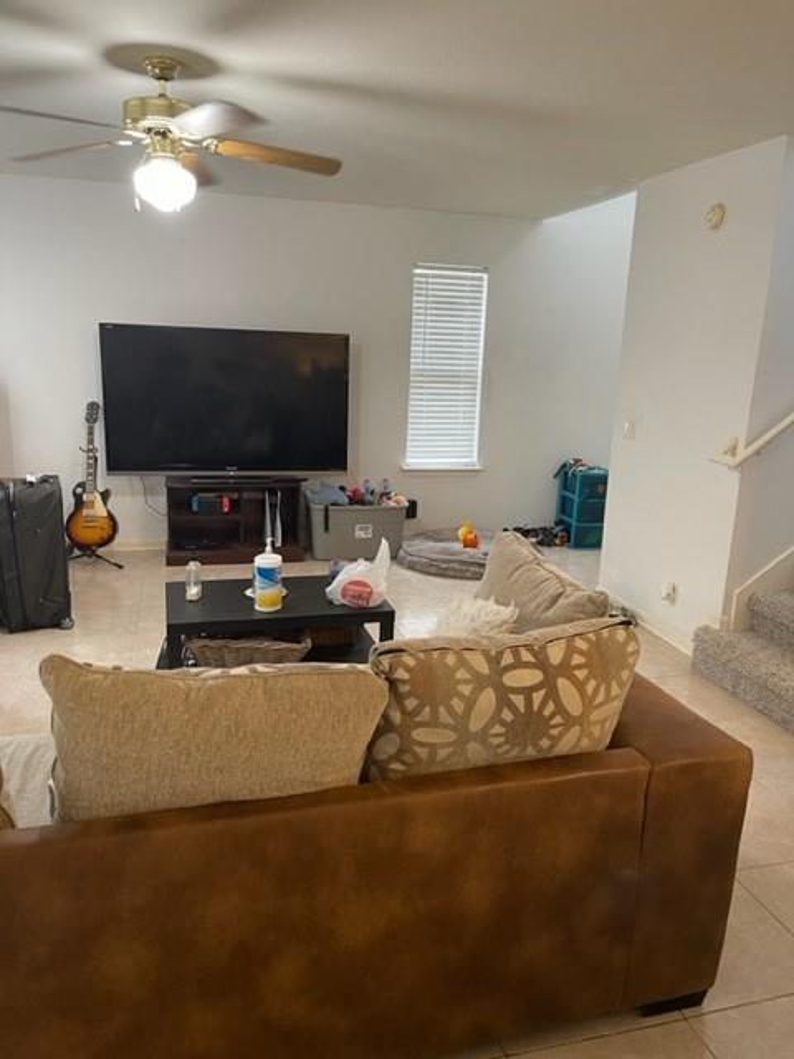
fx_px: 795
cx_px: 397
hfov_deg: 53.1
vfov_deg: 67.3
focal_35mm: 26
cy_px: 530
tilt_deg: -13.5
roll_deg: -2.2
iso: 320
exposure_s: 1/60
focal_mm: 5.1
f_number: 1.6
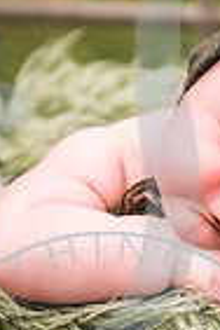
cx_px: 213
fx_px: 1696
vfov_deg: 11.1
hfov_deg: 7.4
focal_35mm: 185
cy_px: 271
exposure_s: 1/500
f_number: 2.8
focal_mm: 58
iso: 100
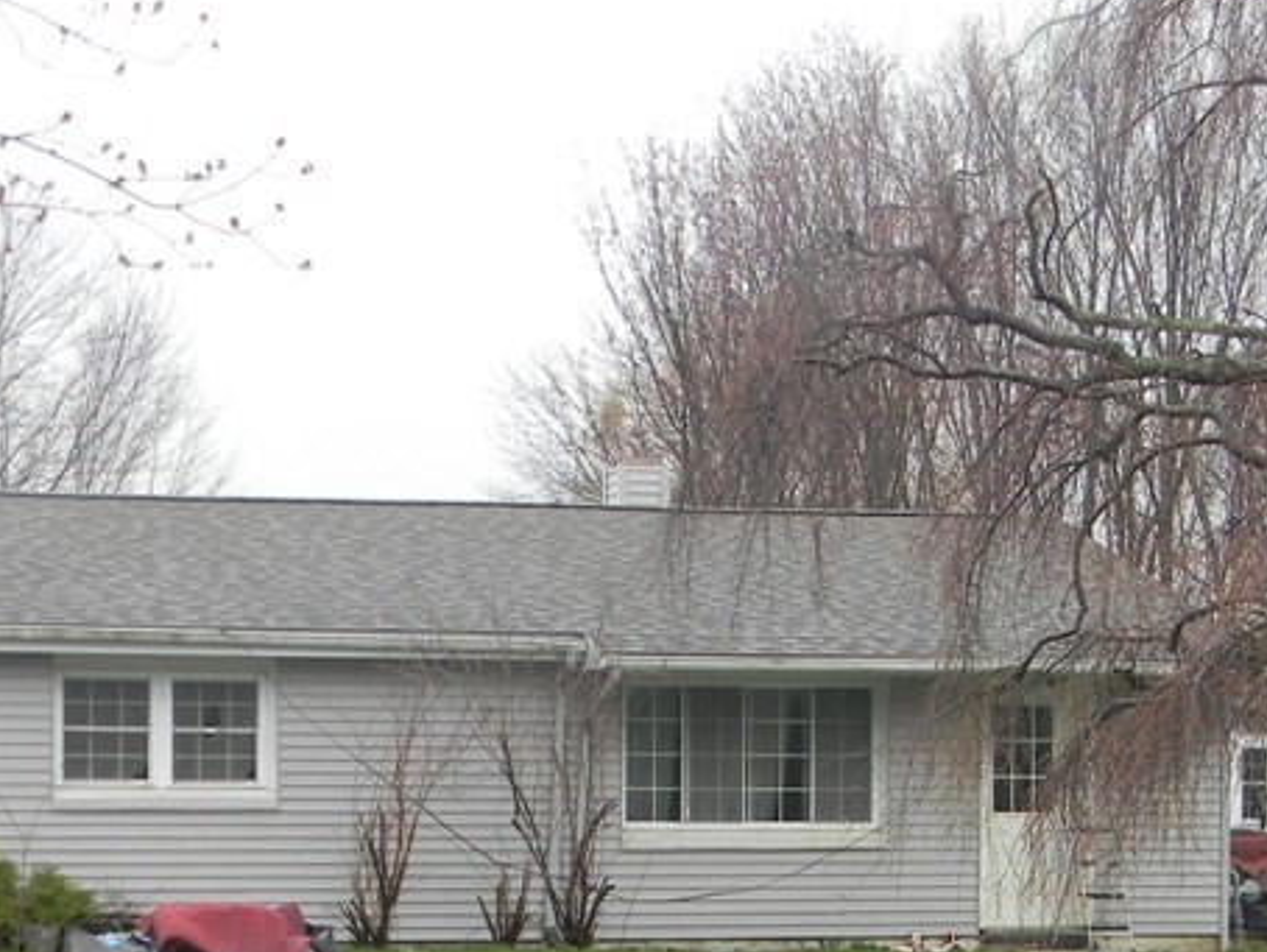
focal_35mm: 106
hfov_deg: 18.5
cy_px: 1008
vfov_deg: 13.7
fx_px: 3882
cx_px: 645
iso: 108
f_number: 3.9
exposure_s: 1/124
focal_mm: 8.6
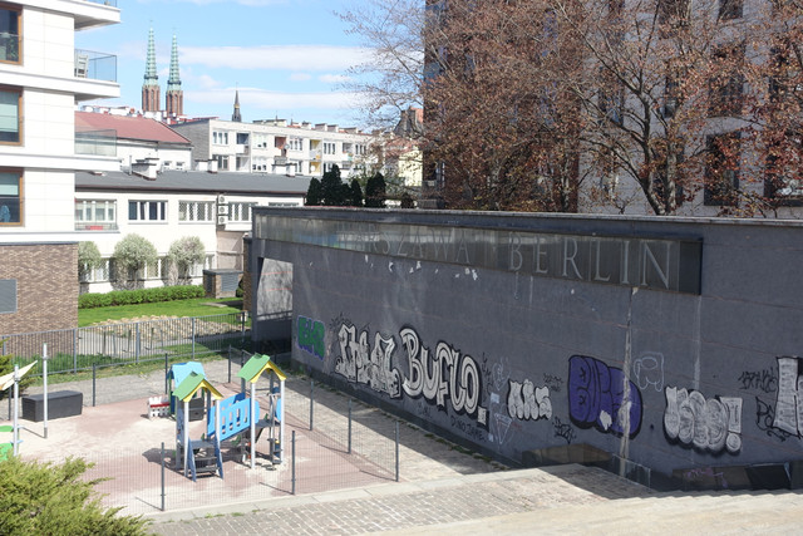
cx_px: 402
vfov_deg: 32.6
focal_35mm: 41
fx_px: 915
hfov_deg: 47.4
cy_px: 268
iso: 125
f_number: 4
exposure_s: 1/640
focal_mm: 15.1
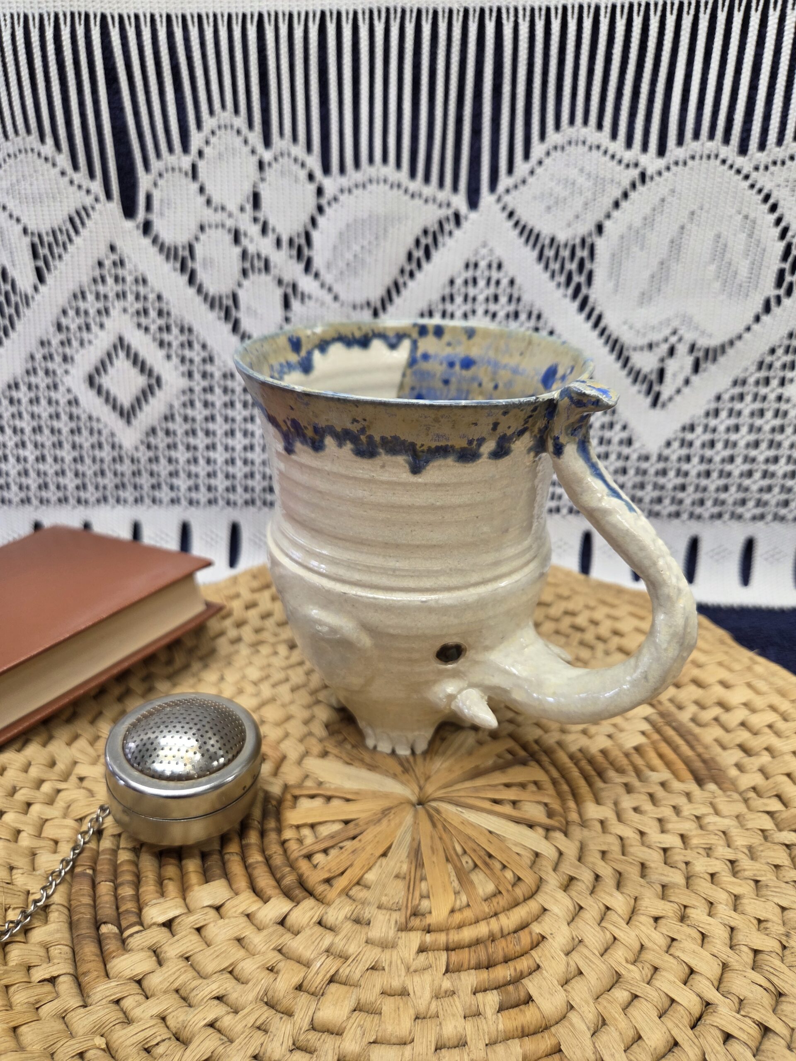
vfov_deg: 73.9
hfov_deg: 58.9
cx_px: 398
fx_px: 705
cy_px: 530
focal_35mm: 23
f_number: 1.8
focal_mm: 5.4
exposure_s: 1/100
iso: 125
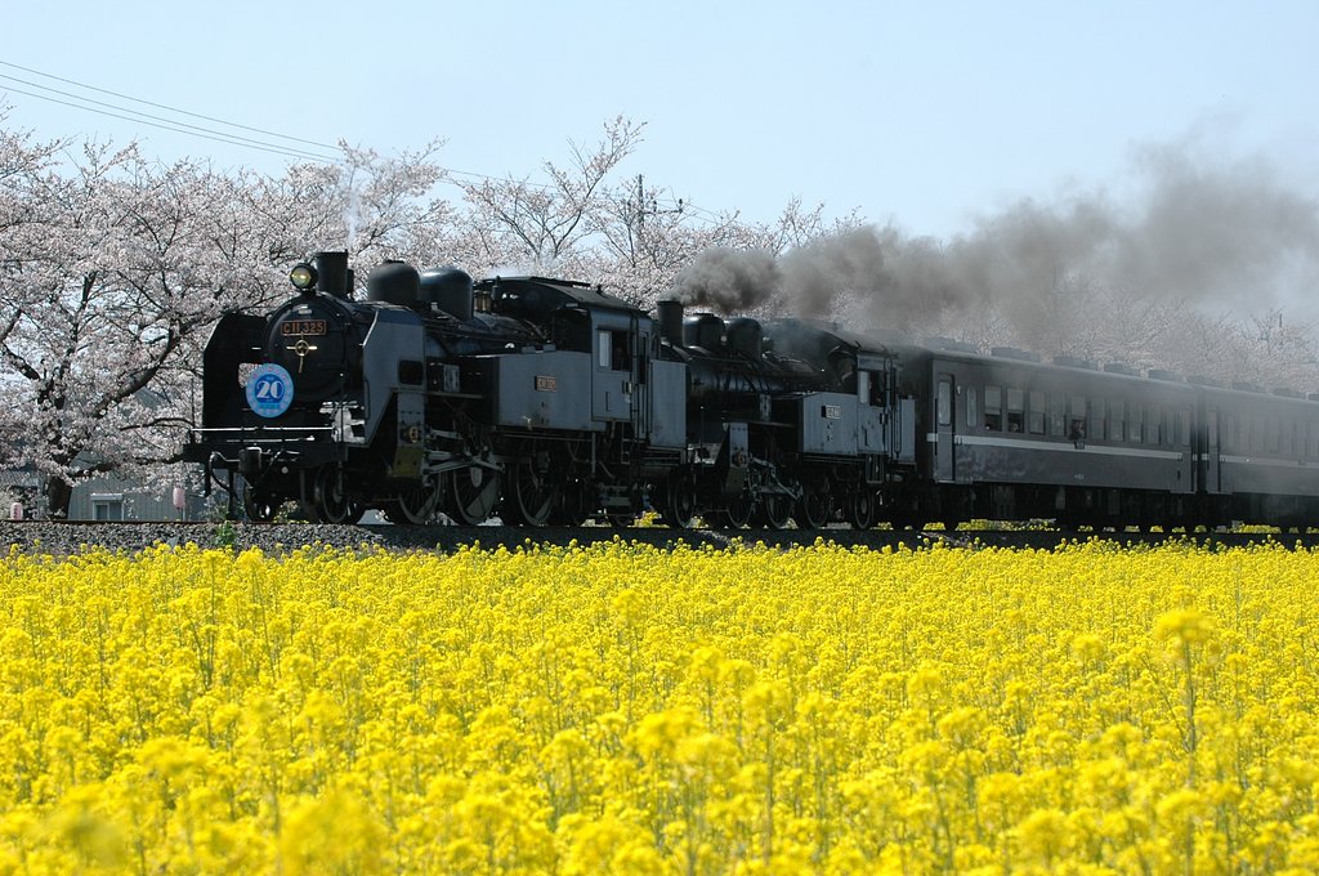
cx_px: 660
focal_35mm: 105
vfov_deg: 13.0
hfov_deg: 19.5
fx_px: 3842
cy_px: 438
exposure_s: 1/160
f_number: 9
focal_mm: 70
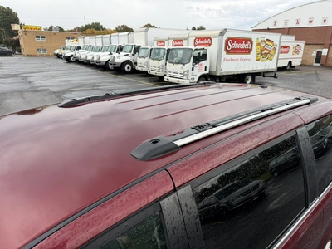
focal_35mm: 24
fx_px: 230
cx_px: 166
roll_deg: -1.3
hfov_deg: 71.6
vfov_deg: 56.8
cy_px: 124
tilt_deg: -12.5
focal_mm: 6.76
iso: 80
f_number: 1.78
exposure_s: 1/435
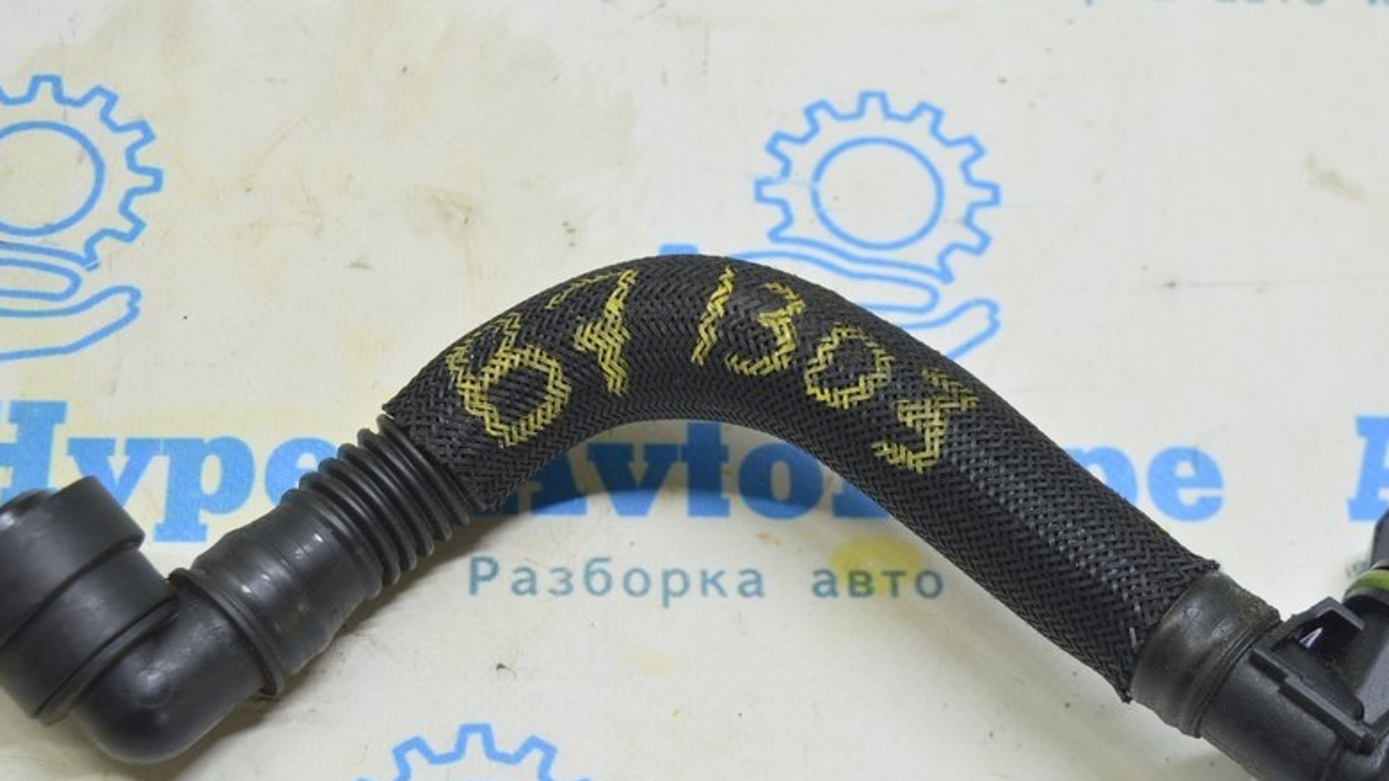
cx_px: 784
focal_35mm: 70
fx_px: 2578
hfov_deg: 30.1
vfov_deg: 17.2
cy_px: 522
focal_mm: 34
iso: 400
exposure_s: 1/20
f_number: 5.6
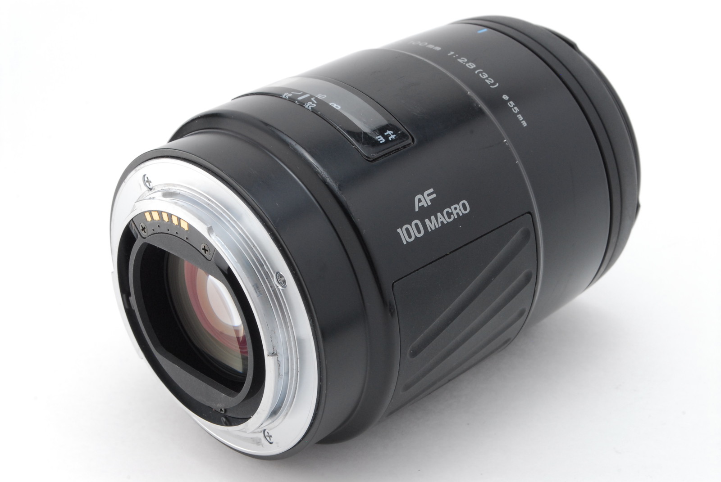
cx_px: 360
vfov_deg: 16.6
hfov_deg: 24.6
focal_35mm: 82
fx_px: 1654
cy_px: 241
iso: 400
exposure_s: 1/100
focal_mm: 55
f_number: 20
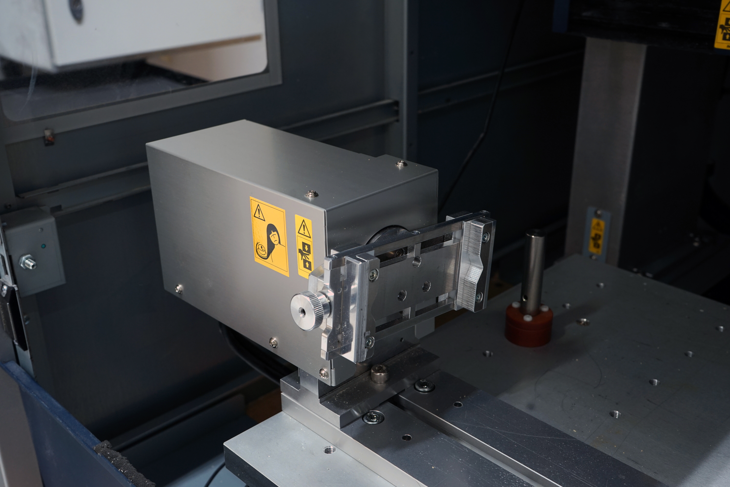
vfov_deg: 35.1
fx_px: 770
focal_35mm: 38
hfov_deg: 50.7
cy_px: 244
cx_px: 365
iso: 500
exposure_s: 1/30
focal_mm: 38
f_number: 8
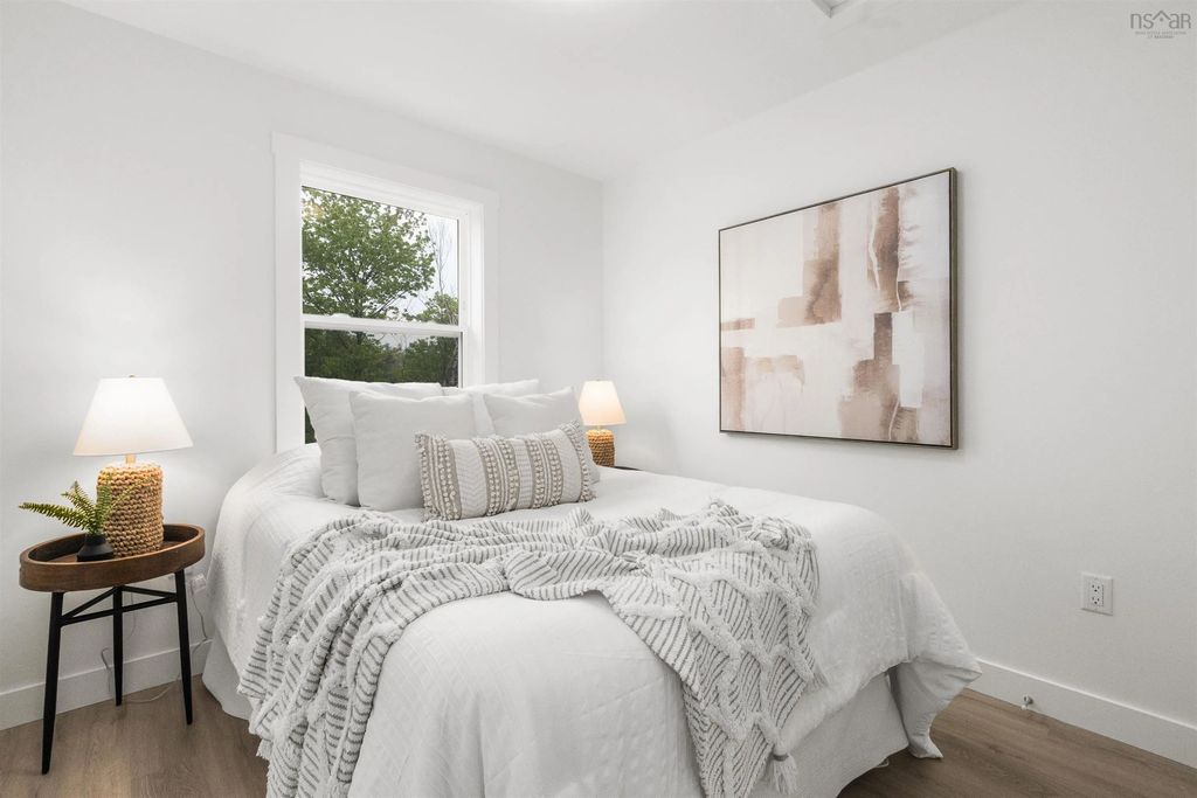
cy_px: 399
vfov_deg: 77.3
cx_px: 598
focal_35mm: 15
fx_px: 499
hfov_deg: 100.4
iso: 400
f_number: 10
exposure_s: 1/25
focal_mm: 10
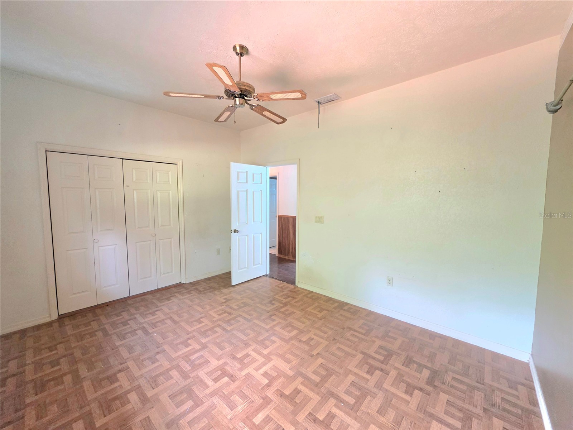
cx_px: 286
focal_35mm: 13
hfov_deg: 106.2
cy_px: 215
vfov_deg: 89.9
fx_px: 215
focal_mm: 2.2
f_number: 1.9
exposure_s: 1/60.2
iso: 640
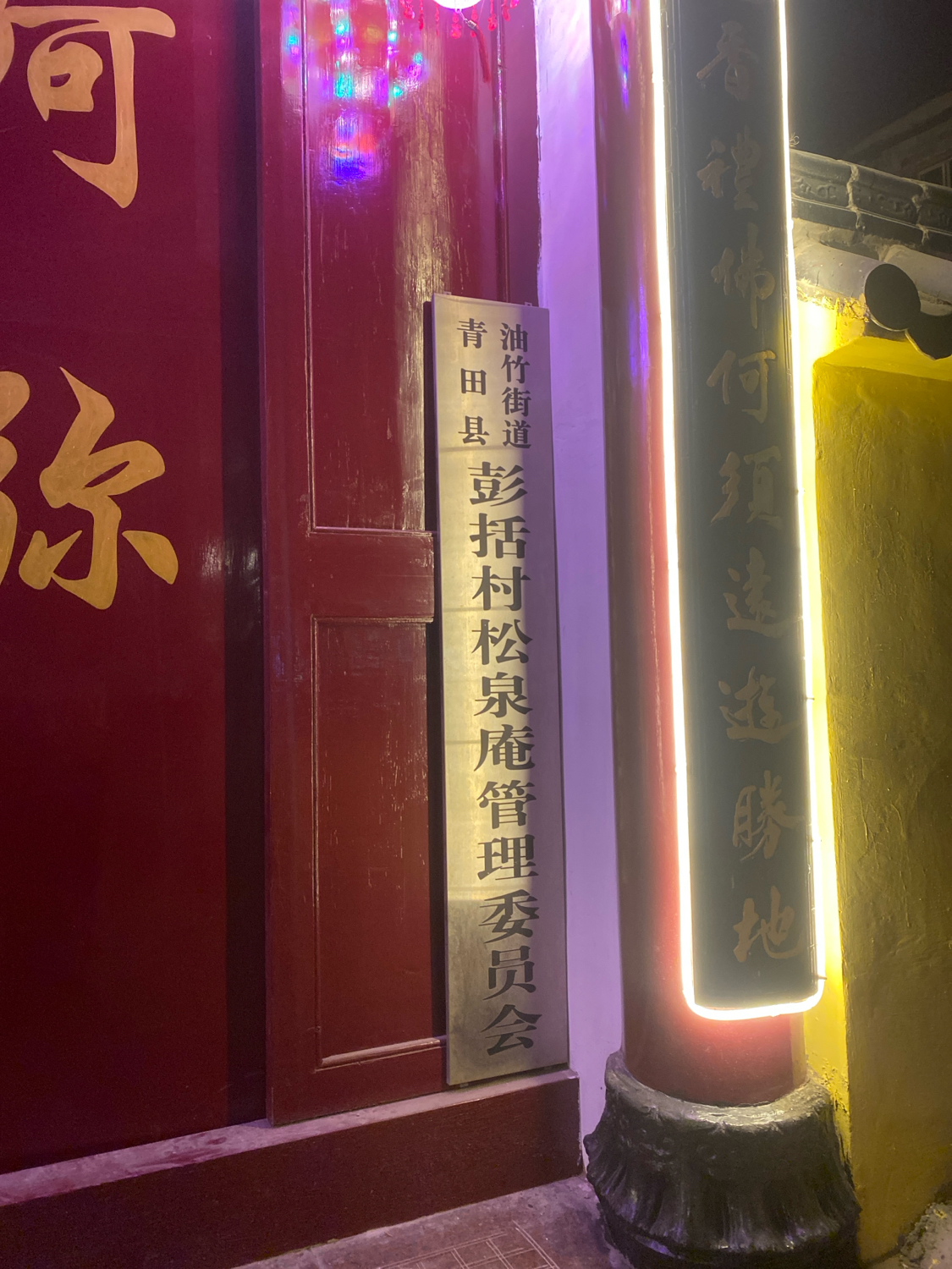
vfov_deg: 67.3
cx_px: 476
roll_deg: +1.3
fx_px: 953
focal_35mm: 26
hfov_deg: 53.1
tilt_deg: +4.2
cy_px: 634
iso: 250
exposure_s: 1/50
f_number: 1.8
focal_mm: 4.25
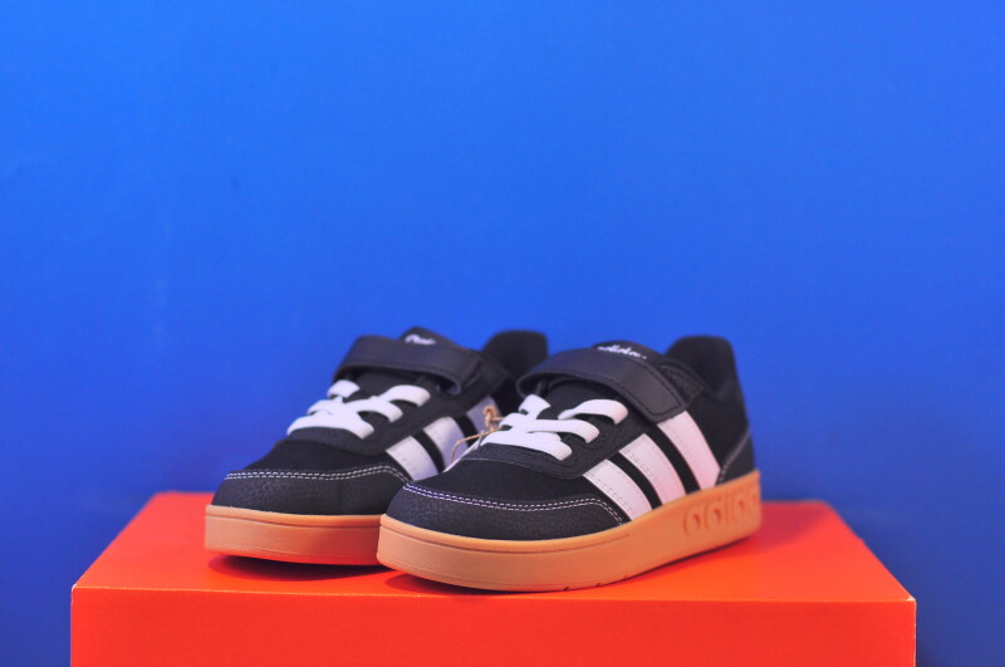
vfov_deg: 18.1
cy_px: 334
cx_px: 502
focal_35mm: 75
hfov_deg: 27.0
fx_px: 2091
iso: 250
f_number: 2.5
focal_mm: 50
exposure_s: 1/320
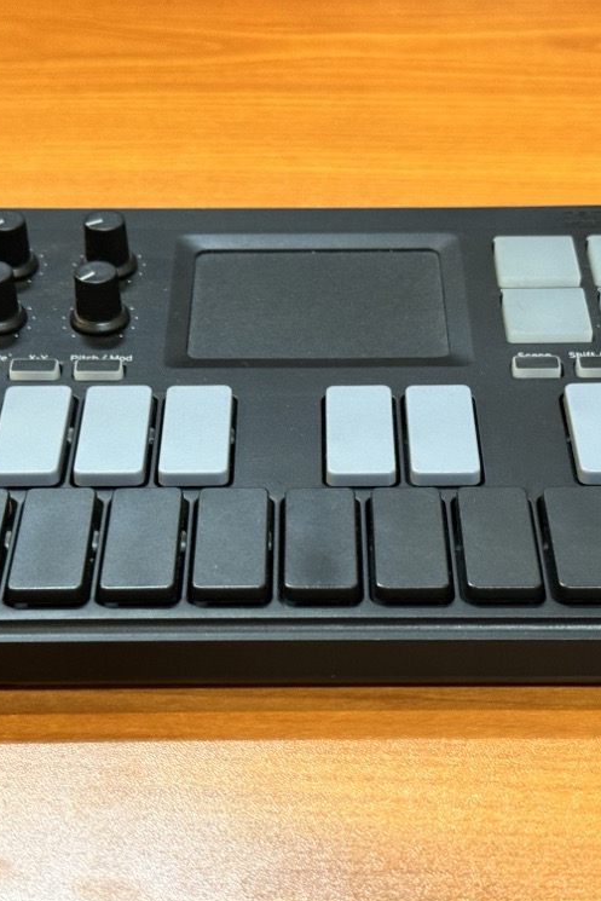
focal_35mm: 67
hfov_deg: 20.3
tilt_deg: -36.7
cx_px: 317
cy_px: 452
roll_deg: -0.5
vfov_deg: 30.1
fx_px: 1677
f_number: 1.78
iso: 500
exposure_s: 1/40
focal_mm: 6.86
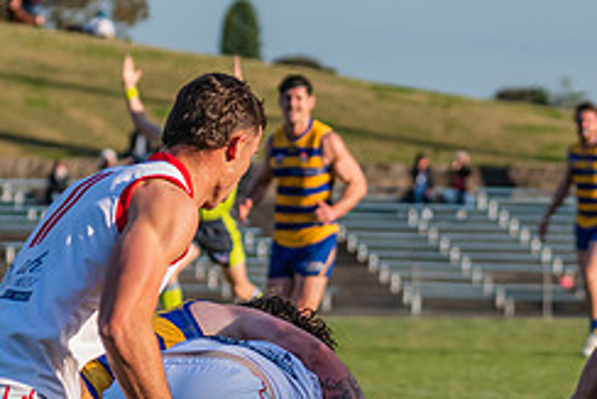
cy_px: 360
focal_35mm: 484
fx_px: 8031
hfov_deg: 4.3
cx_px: 332
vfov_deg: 2.8
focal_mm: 170
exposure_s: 1/1600
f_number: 6.3
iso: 800
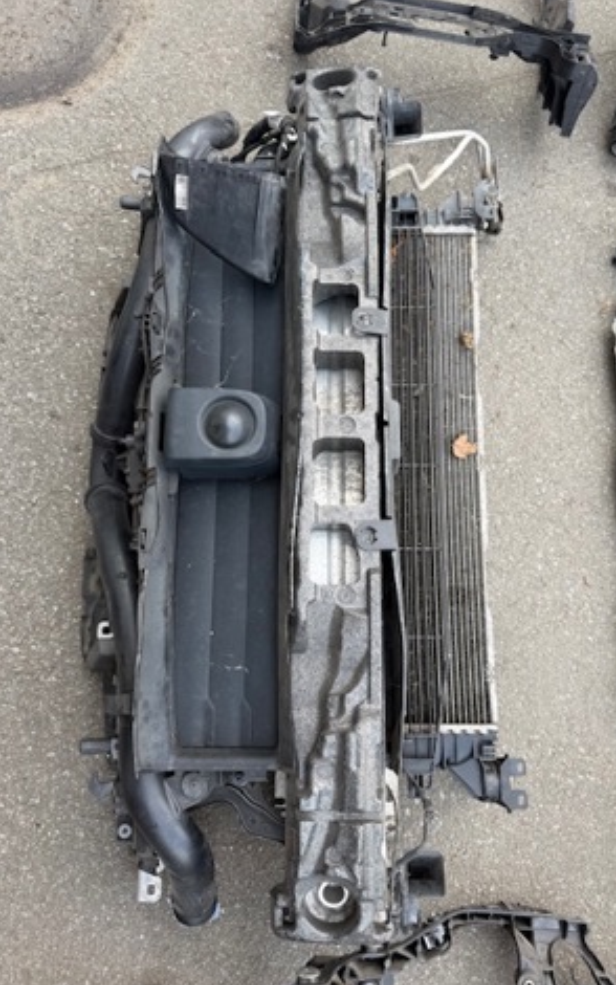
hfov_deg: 47.6
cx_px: 308
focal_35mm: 26
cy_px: 490
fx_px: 698
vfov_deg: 70.4
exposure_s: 1/344
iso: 80
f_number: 1.78
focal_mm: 6.76
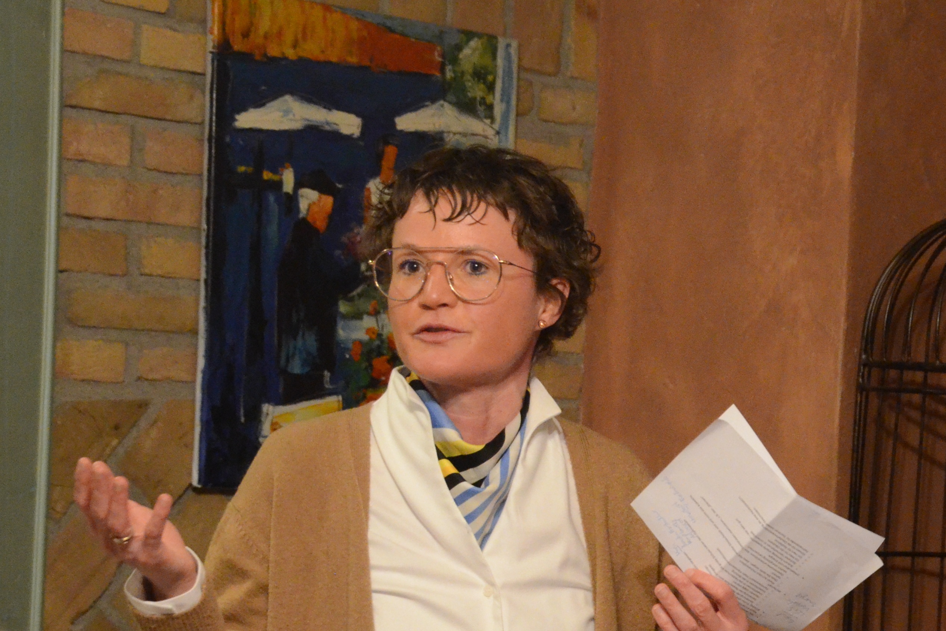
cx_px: 473
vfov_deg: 19.7
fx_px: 1813
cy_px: 316
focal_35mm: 69
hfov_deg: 29.2
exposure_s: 1/30
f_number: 4.8
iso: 3600
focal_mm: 46
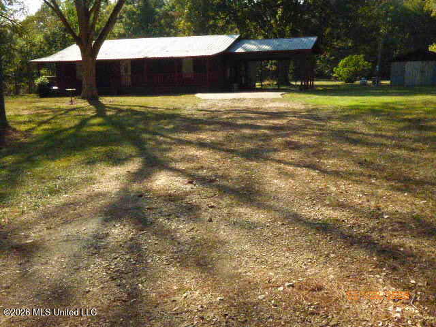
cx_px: 218
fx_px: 479
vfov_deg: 37.7
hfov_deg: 49.0
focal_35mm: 38
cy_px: 164
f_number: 8
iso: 3200
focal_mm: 6.8
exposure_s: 1/2000
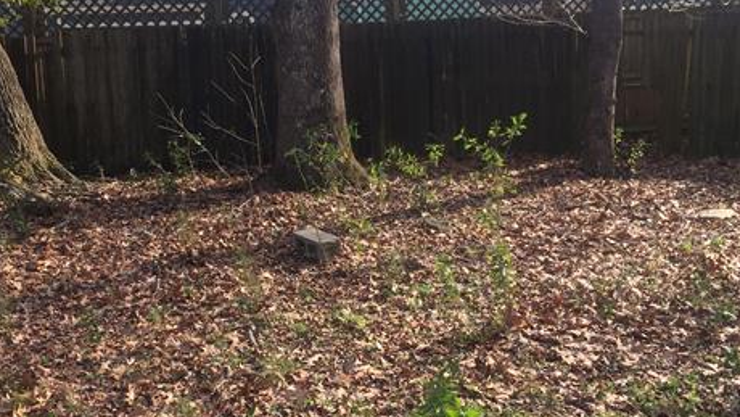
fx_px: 864
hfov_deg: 46.2
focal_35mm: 44
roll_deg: +2.8
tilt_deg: -10.6
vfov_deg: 27.1
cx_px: 306
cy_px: 193
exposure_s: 1/554
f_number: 2.2
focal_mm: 4.15
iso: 32
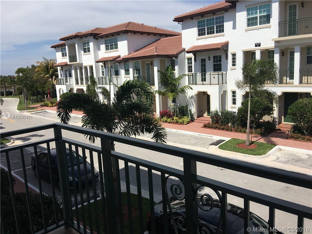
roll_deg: +3.1
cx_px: 156
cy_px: 117
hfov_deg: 61.7
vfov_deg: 48.2
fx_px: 261
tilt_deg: -7.9
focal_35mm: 29
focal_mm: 4.15
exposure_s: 1/3077
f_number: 2.2
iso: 25
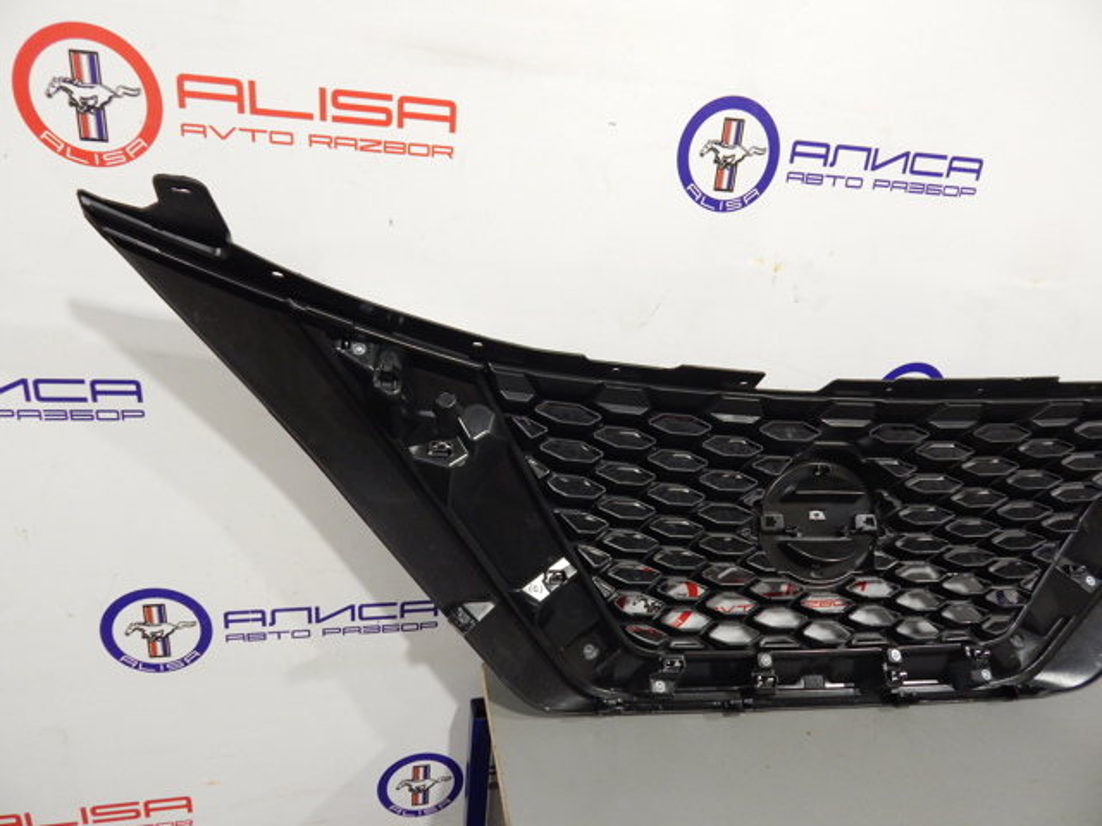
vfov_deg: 58.9
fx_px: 732
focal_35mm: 23
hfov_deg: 73.9
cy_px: 413
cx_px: 551
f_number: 3
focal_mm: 4
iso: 400
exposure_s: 1/30
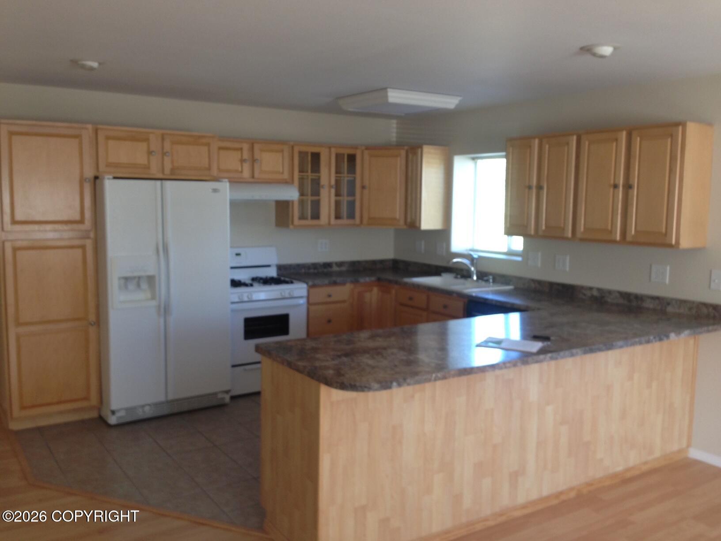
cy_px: 270
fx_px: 687
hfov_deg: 55.4
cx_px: 360
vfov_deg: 42.9
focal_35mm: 33
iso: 50
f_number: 2.4
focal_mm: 4.12
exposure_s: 1/20
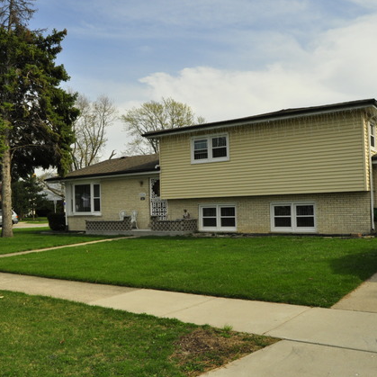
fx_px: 431
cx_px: 184
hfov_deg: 47.2
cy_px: 190
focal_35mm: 35
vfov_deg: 47.2
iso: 800
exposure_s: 1/800
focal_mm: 18
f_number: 14
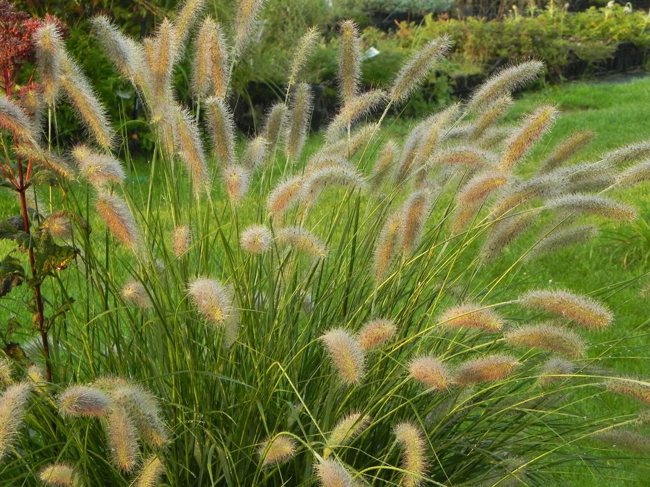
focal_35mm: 129
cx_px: 325
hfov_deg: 15.3
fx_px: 2422
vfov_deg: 11.5
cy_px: 244
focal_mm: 23
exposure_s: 1/50
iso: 160
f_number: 5
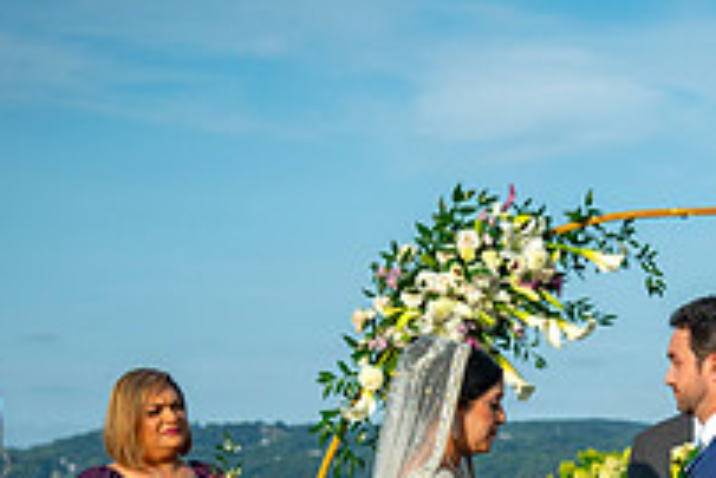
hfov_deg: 13.7
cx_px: 720
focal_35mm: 147
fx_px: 2926
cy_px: 566
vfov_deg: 9.2
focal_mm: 48
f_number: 4
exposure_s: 1/8000
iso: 800
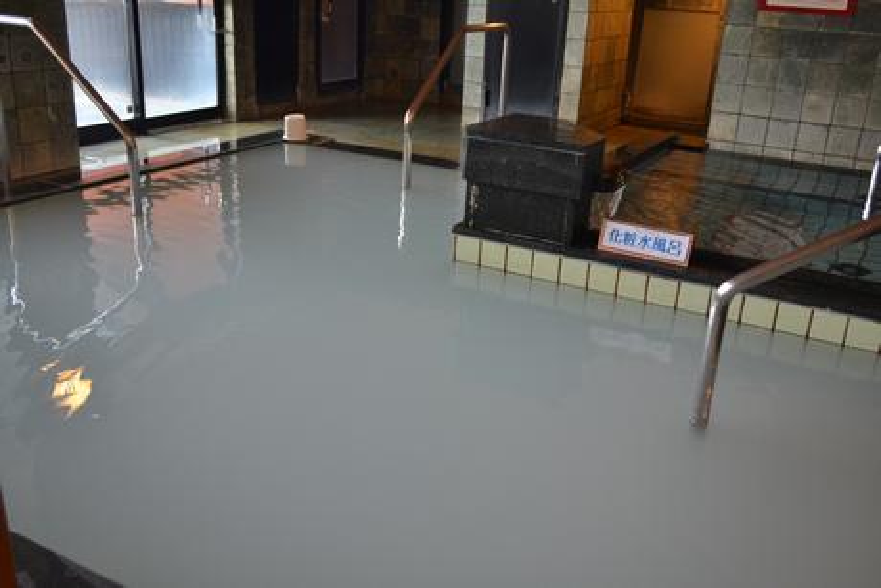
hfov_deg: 53.1
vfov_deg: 36.9
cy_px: 294
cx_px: 440
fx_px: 881
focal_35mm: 36
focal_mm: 24
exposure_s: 1/60
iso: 1100
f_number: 4
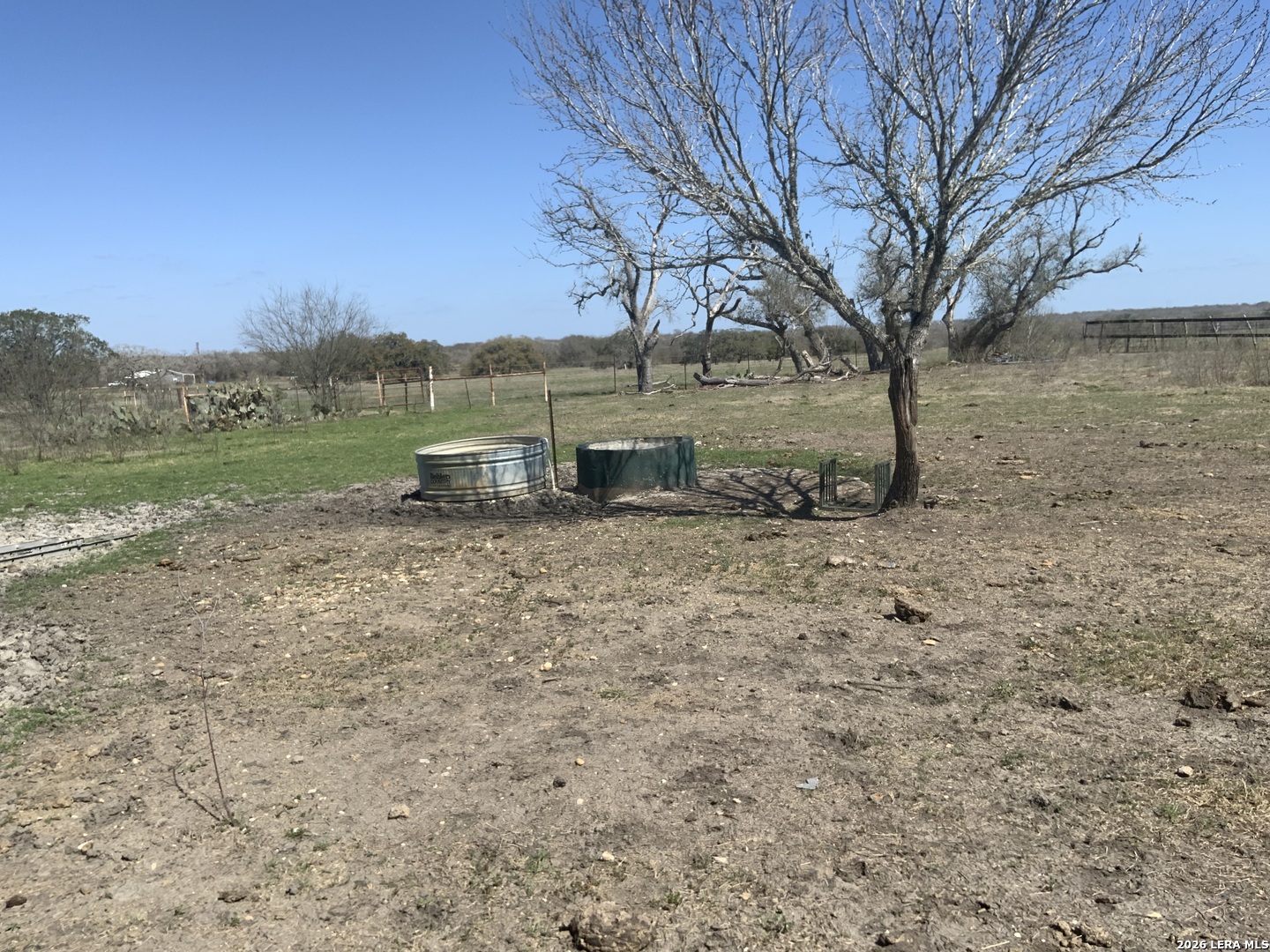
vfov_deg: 48.2
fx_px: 1064
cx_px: 635
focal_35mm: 29
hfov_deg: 61.7
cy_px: 476
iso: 16
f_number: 1.8
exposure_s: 1/1250
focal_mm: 3
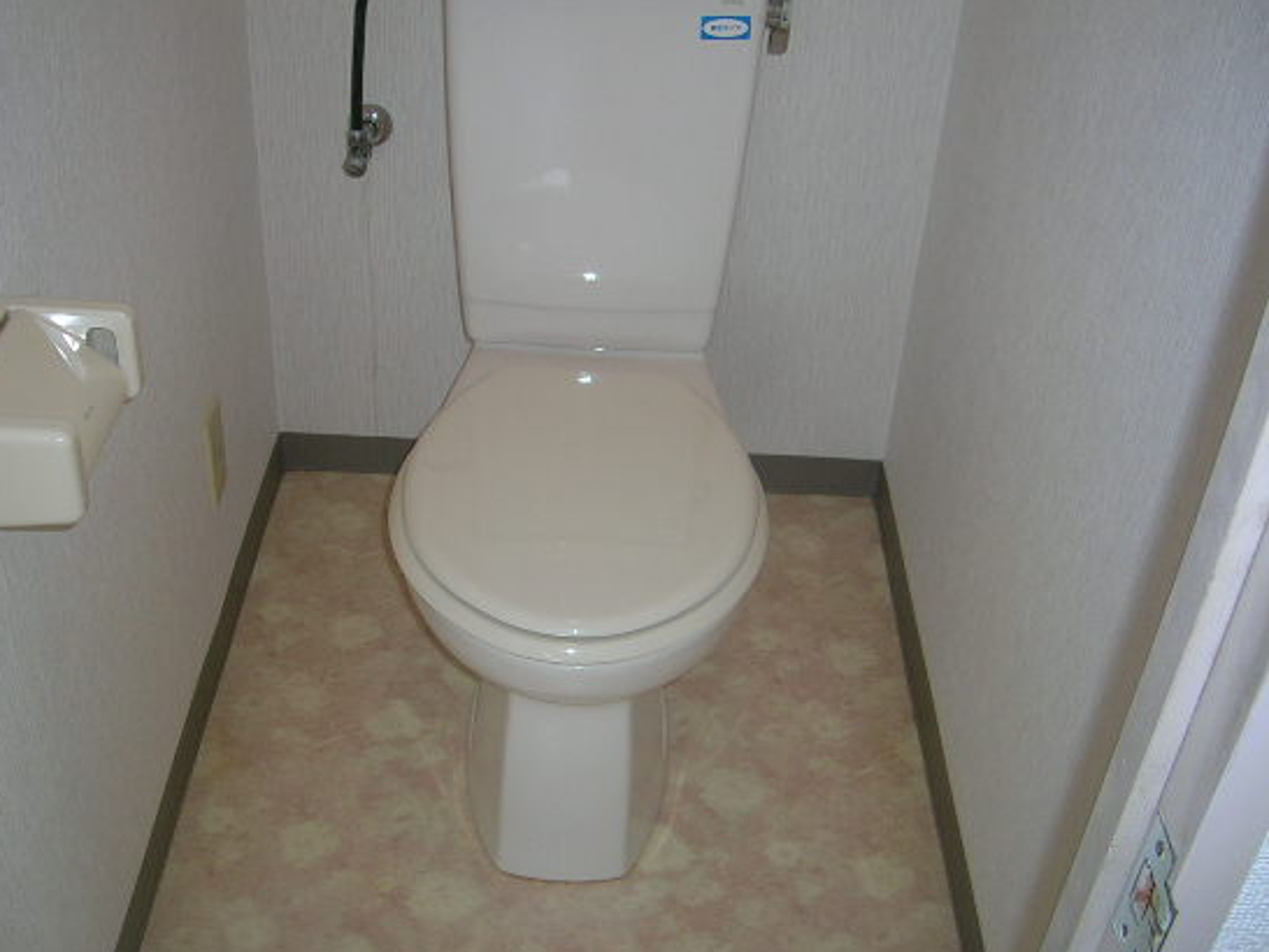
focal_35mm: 41
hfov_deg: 45.6
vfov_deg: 35.2
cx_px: 528
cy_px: 499
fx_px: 1504
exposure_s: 1/60.1
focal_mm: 5.4
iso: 50
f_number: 2.8
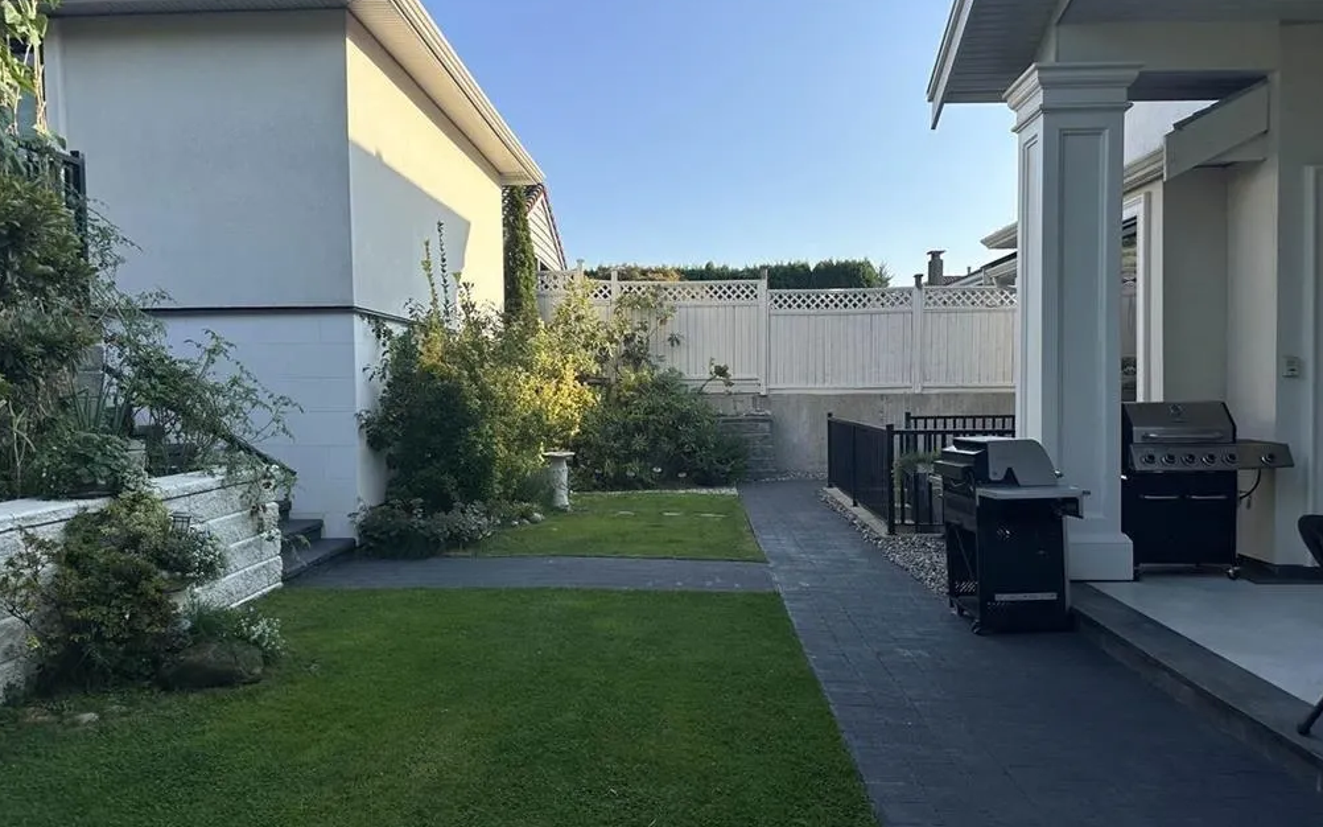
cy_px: 415
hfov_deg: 70.4
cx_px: 659
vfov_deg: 47.6
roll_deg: +0.9
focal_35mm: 26
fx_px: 937
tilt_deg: -0.9
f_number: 1.78
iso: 80
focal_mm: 6.86
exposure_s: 1/2809
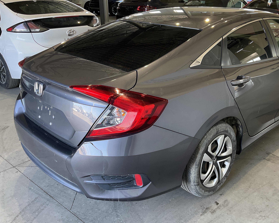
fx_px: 297
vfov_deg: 41.1
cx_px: 171
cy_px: 103
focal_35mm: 36
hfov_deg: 49.9
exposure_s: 1/60
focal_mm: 3
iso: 50
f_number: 1.8
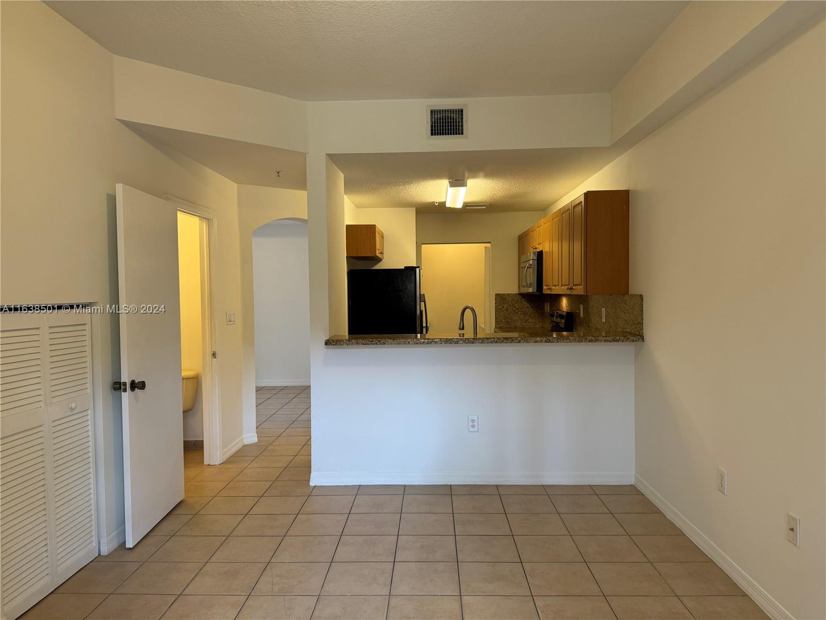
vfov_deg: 56.8
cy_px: 310
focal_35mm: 24
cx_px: 413
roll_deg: +1.0
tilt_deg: -2.3
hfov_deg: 71.6
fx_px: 573
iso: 125
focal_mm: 6.76
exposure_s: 1/60
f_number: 1.78
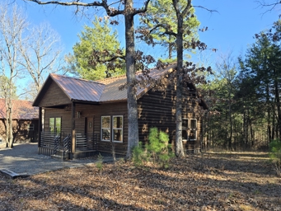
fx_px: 219
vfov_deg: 51.2
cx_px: 129
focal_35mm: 27
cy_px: 123
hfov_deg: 65.2
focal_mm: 6.3
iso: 12
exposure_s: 1/189
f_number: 1.7
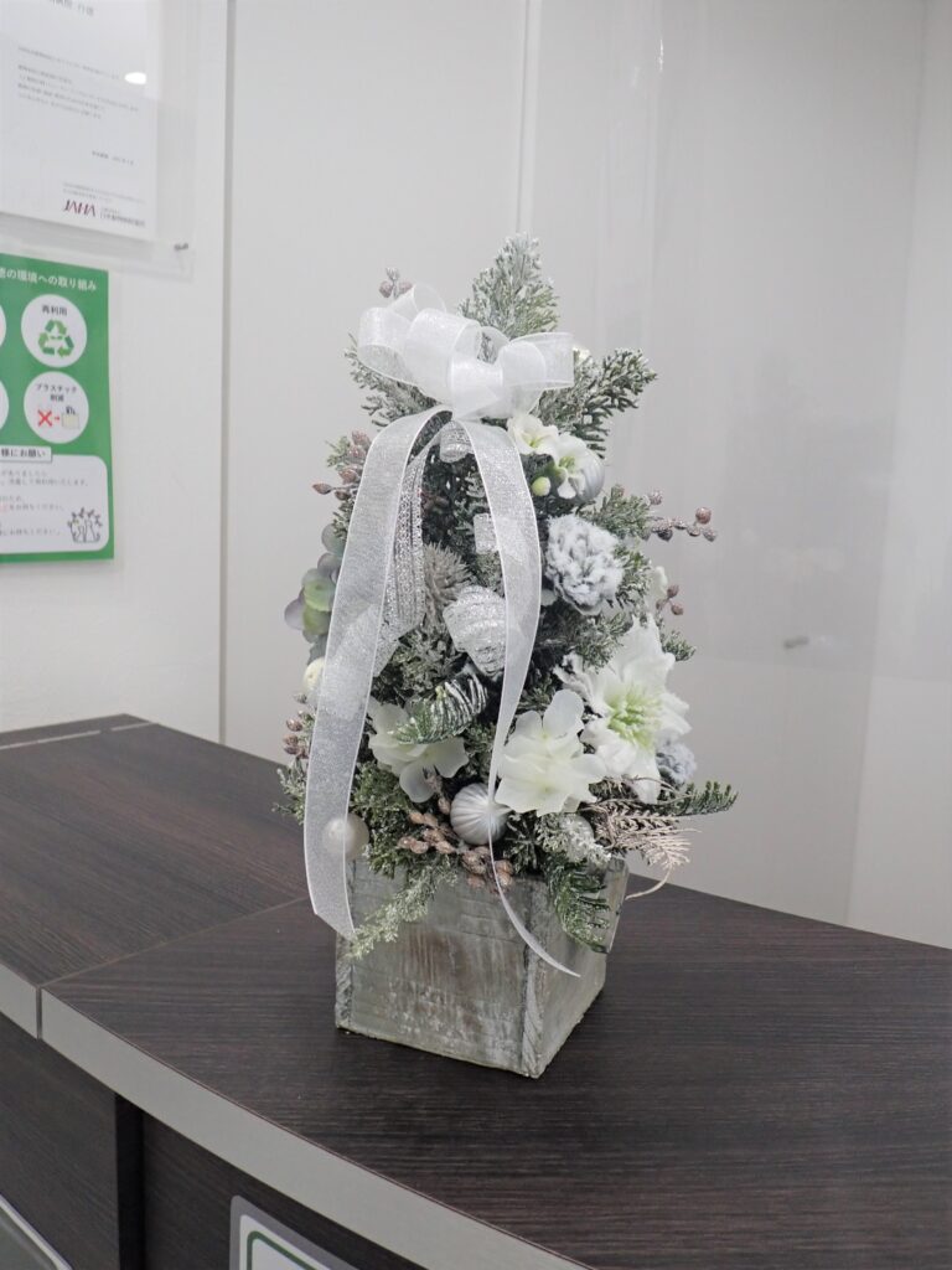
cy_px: 635
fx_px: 1100
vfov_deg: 60.0
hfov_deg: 46.8
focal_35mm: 30
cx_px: 476
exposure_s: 1/125
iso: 250
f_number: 2.3
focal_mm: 5.5
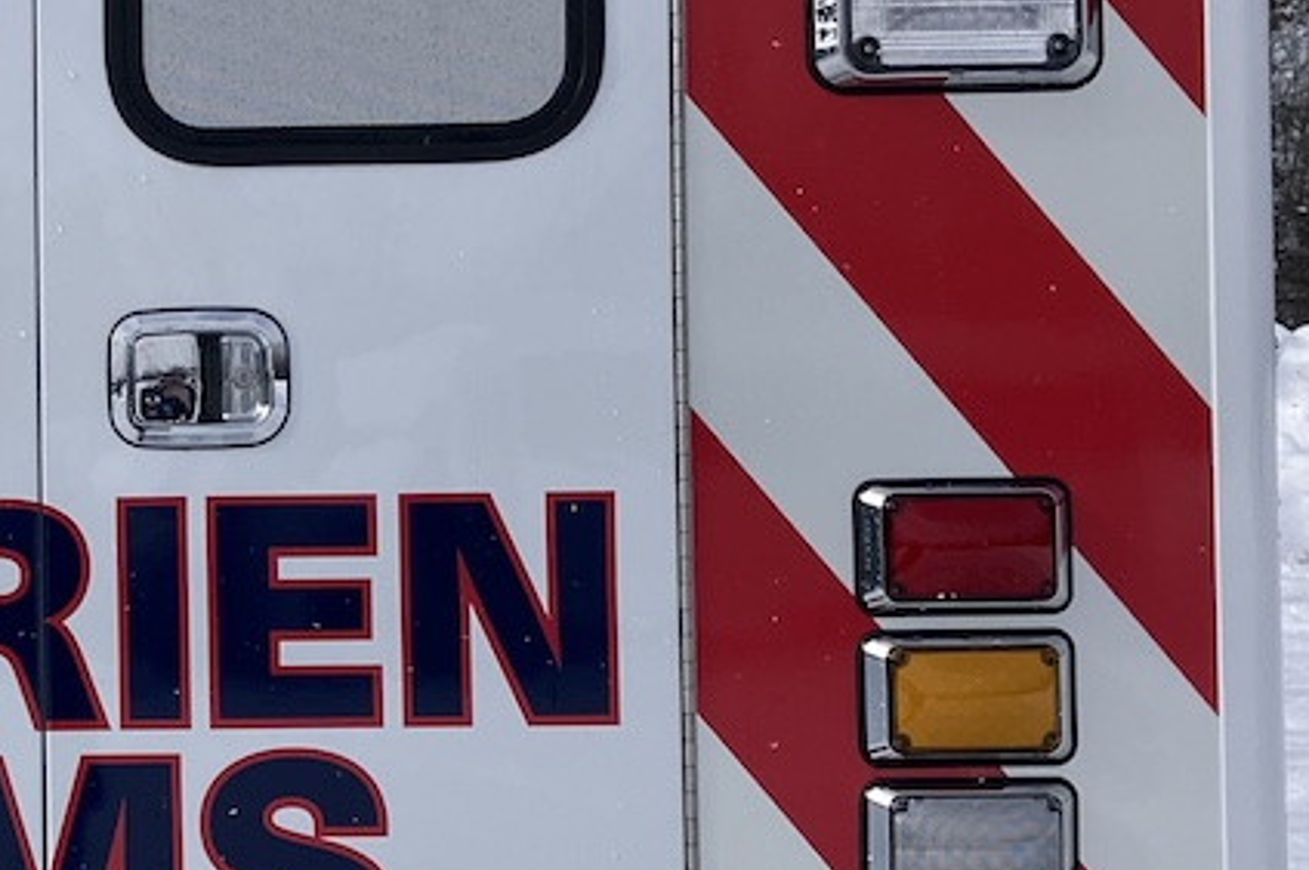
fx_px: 3197
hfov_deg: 22.0
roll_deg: +1.2
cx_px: -99
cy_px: 469
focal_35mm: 88
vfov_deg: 15.5
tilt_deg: -0.5
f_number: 1.8
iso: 32
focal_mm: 3.99
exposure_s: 1/3745
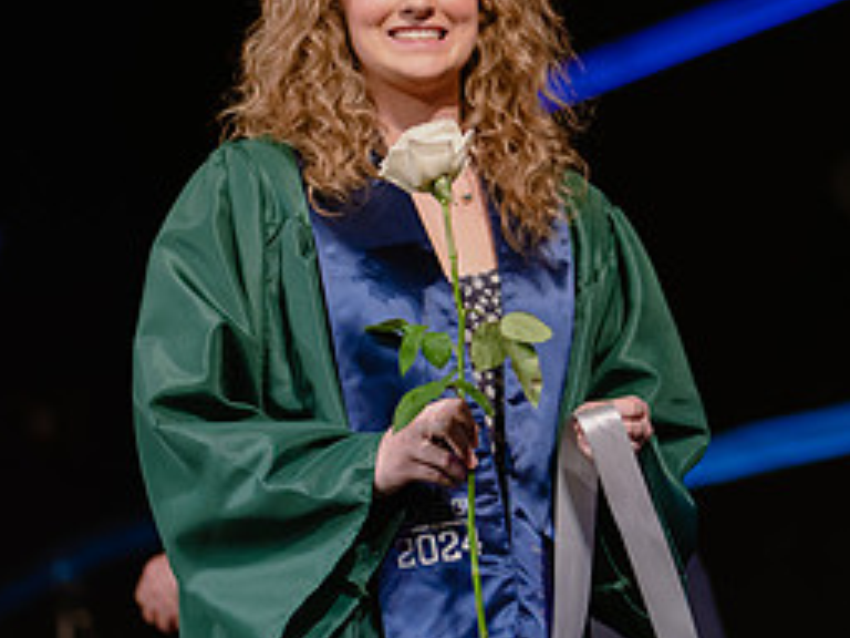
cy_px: 370
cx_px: 426
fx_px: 3708
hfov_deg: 13.1
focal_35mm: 151
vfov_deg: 9.8
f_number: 1.2
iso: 640
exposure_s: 1/320
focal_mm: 50
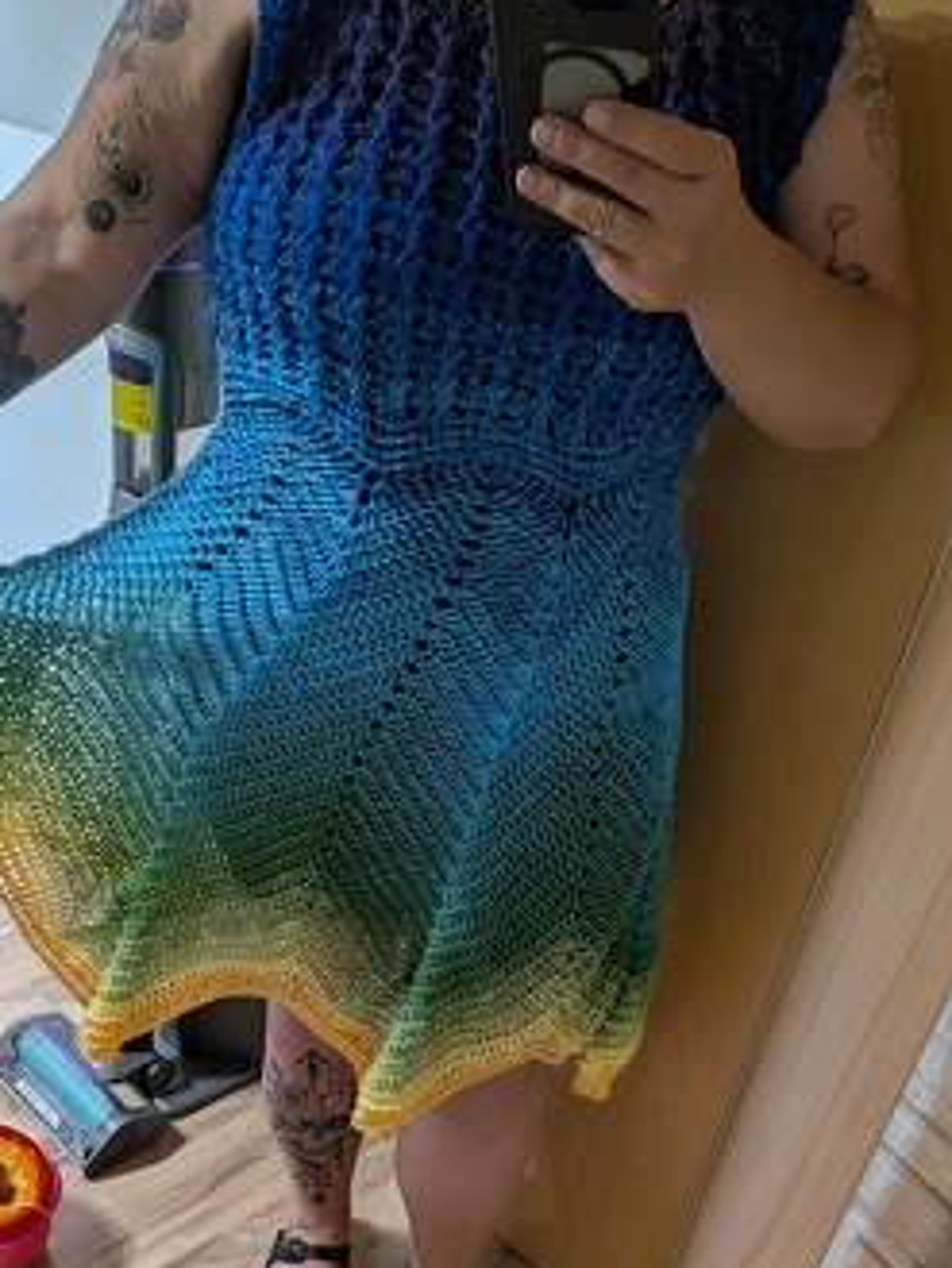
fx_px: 1246
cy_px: 852
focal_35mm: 34
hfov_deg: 41.8
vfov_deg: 52.8
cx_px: 428
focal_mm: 4.53
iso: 245
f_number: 1.7
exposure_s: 1/50
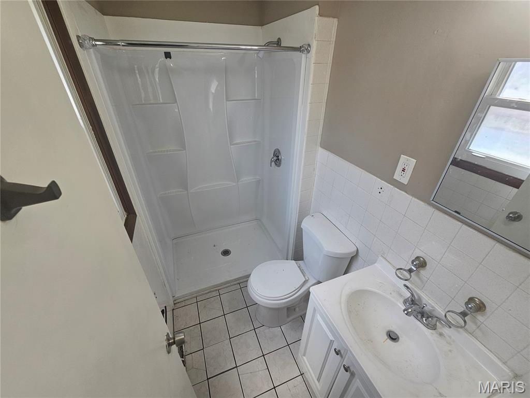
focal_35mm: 13
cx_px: 265
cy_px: 199
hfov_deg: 106.2
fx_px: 199
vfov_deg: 89.9
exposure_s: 1/120
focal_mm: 2.2
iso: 80
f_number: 2.2
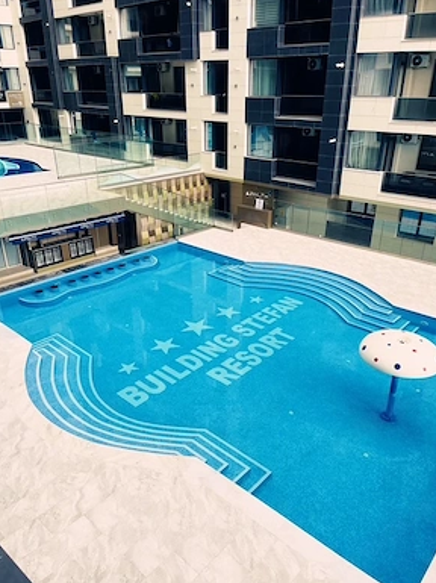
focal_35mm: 26
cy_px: 295
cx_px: 224
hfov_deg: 53.0
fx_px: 437
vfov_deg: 67.3
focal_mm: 5.1
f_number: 1.6
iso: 32
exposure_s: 1/137
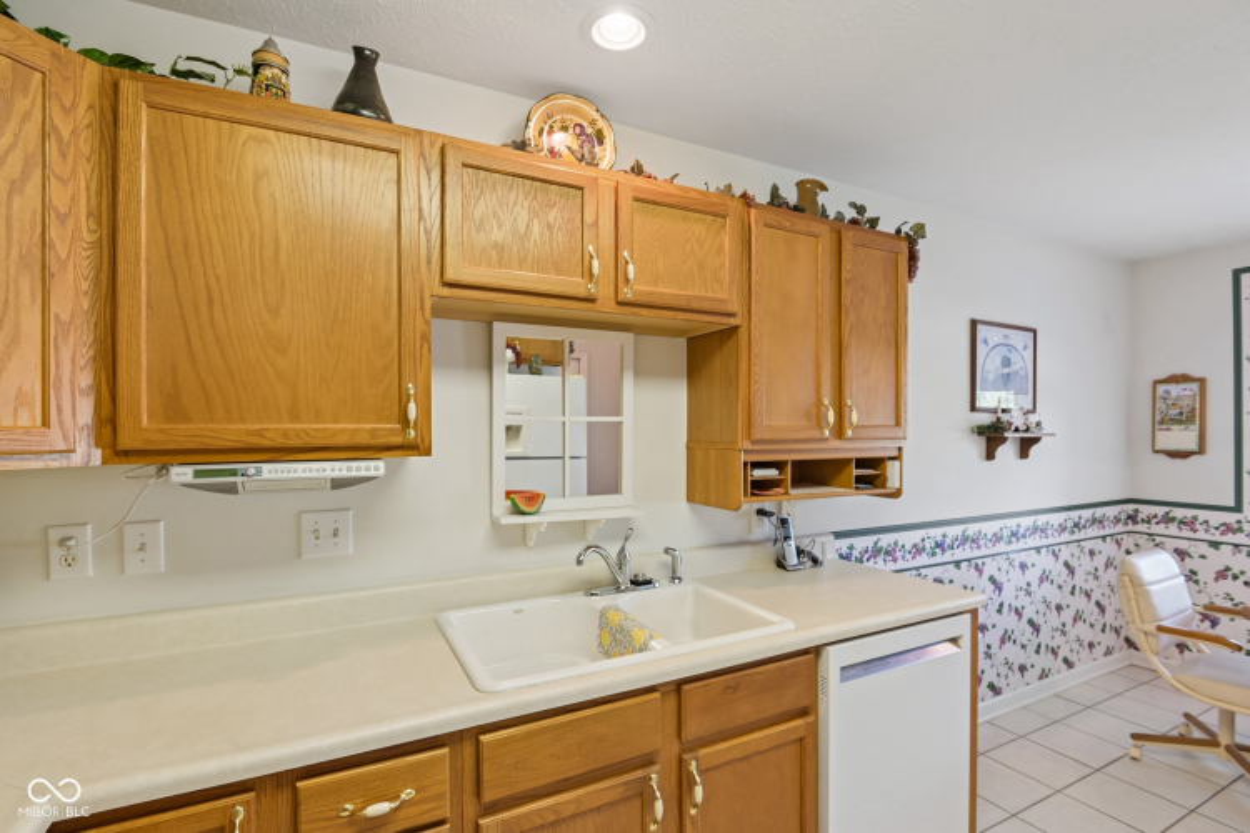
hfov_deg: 96.7
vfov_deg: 73.7
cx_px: 625
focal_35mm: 16
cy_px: 416
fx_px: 556
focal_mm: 16
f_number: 8
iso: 280
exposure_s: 1/15
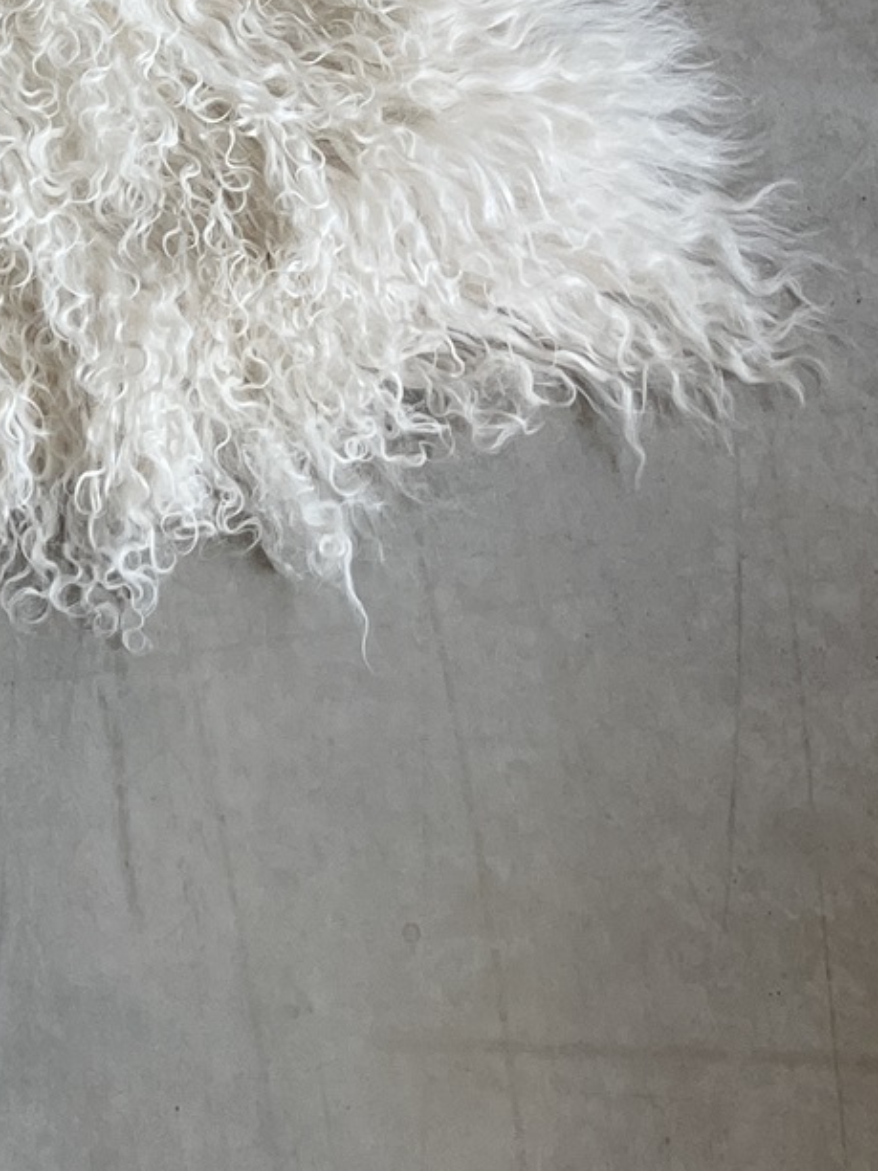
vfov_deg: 19.9
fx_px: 2875
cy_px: -584
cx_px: -457
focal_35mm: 85
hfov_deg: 15.9
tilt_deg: -79.8
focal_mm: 5.1
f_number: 1.6
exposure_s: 1/240
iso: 40
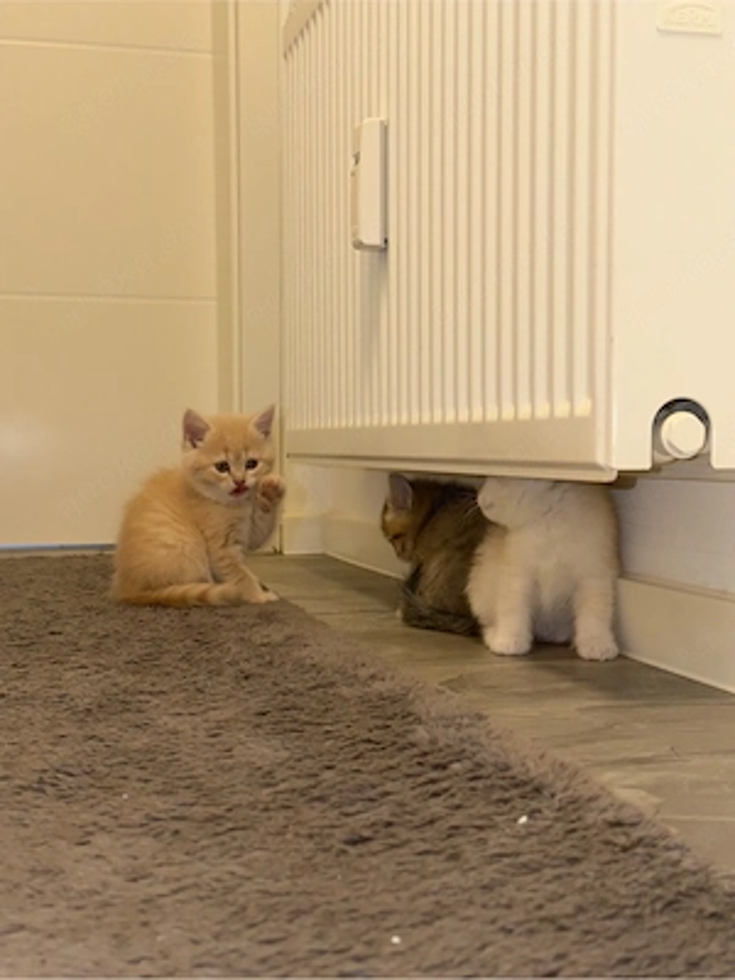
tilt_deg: -2.6
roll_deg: +0.0
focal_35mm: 48
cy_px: 490
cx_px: 368
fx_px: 1359
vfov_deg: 39.7
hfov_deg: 30.3
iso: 80
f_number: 1.78
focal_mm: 6.76
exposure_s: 1/42
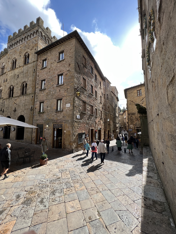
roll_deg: -0.6
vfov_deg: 106.2
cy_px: 117
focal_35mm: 13
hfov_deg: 89.9
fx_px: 88
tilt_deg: +5.9
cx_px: 88
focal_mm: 1.57
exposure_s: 1/585
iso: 32
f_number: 1.8
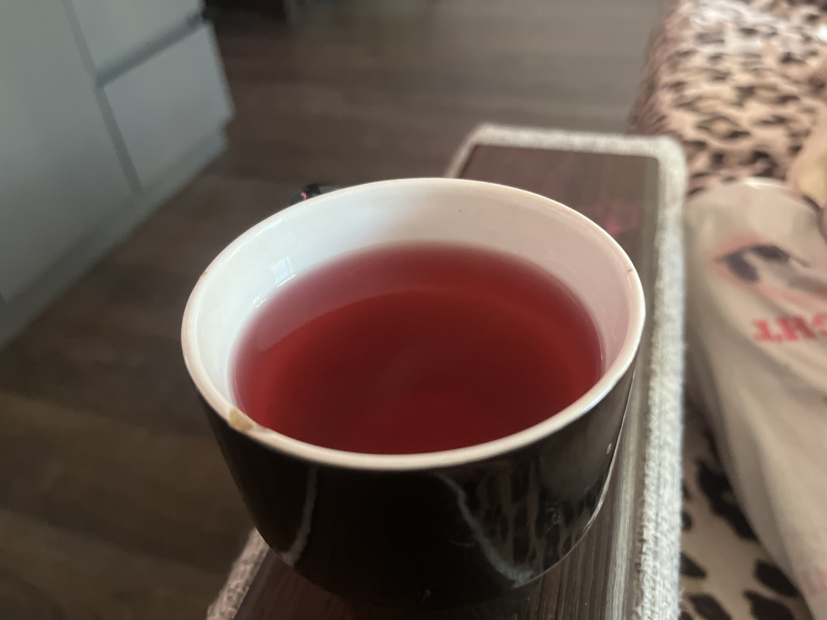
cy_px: 310
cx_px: 414
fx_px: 621
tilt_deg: -40.1
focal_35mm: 26
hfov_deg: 67.3
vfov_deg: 53.1
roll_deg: +5.6
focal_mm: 5.1
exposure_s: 1/36
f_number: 1.6
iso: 640
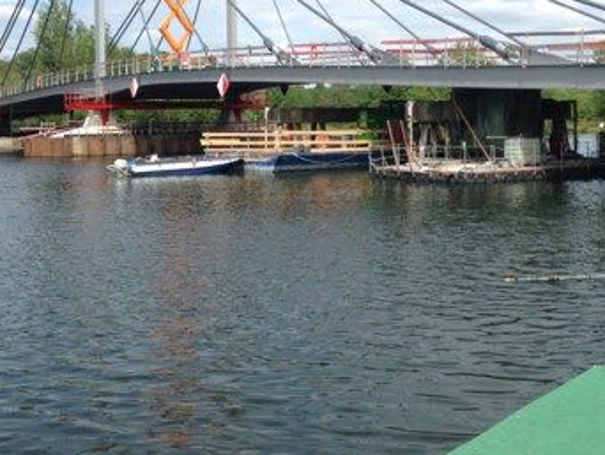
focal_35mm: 54
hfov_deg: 35.4
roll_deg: +0.8
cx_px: 370
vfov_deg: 26.7
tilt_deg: -0.4
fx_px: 944
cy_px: 115
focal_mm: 4.12
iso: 50
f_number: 2.4
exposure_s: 1/1550
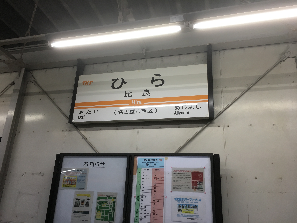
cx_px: 148
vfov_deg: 48.2
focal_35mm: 29
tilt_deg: +18.0
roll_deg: -5.5
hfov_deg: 61.7
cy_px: 112
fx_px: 249
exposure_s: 1/40
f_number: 2.2
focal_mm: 4.15
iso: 25
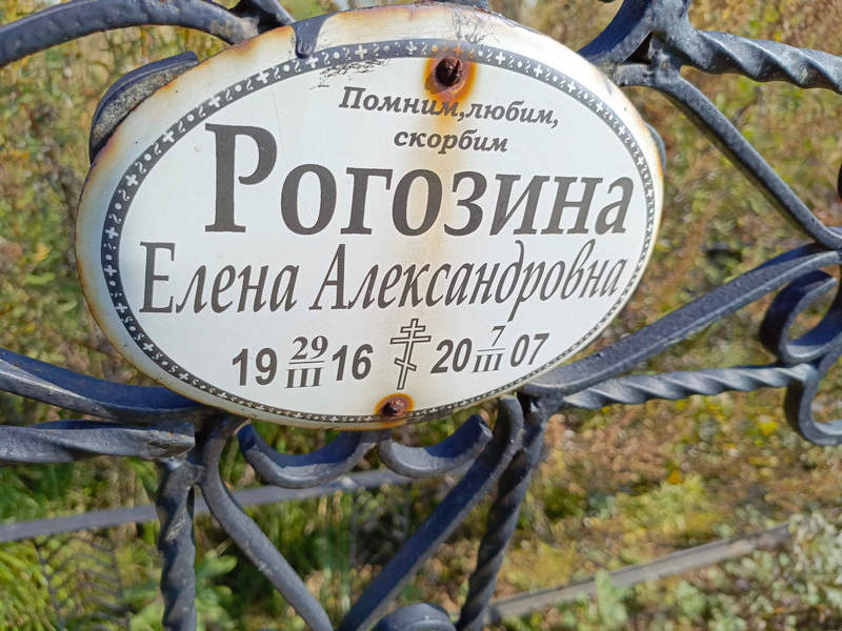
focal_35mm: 25
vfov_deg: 54.9
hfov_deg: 69.4
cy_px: 316
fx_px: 608
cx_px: 421
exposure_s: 1/932
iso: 114
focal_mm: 4.76
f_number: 1.69
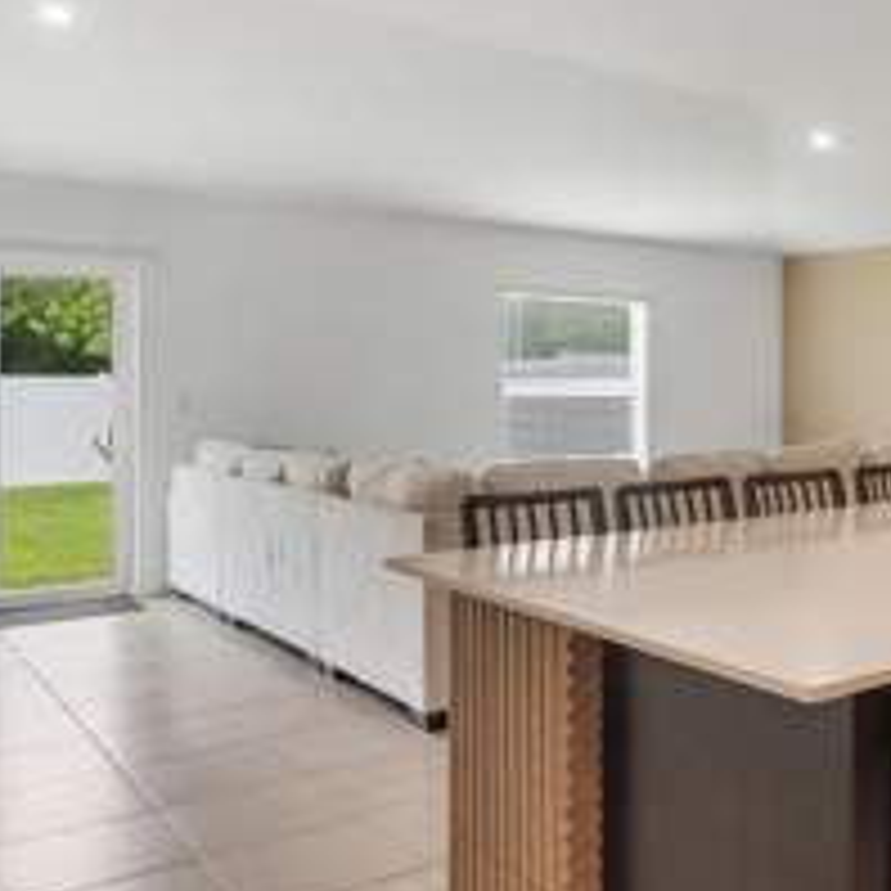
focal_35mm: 36
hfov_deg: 43.1
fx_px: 1034
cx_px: 783
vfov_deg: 46.2
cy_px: 338
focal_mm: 11.5
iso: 320
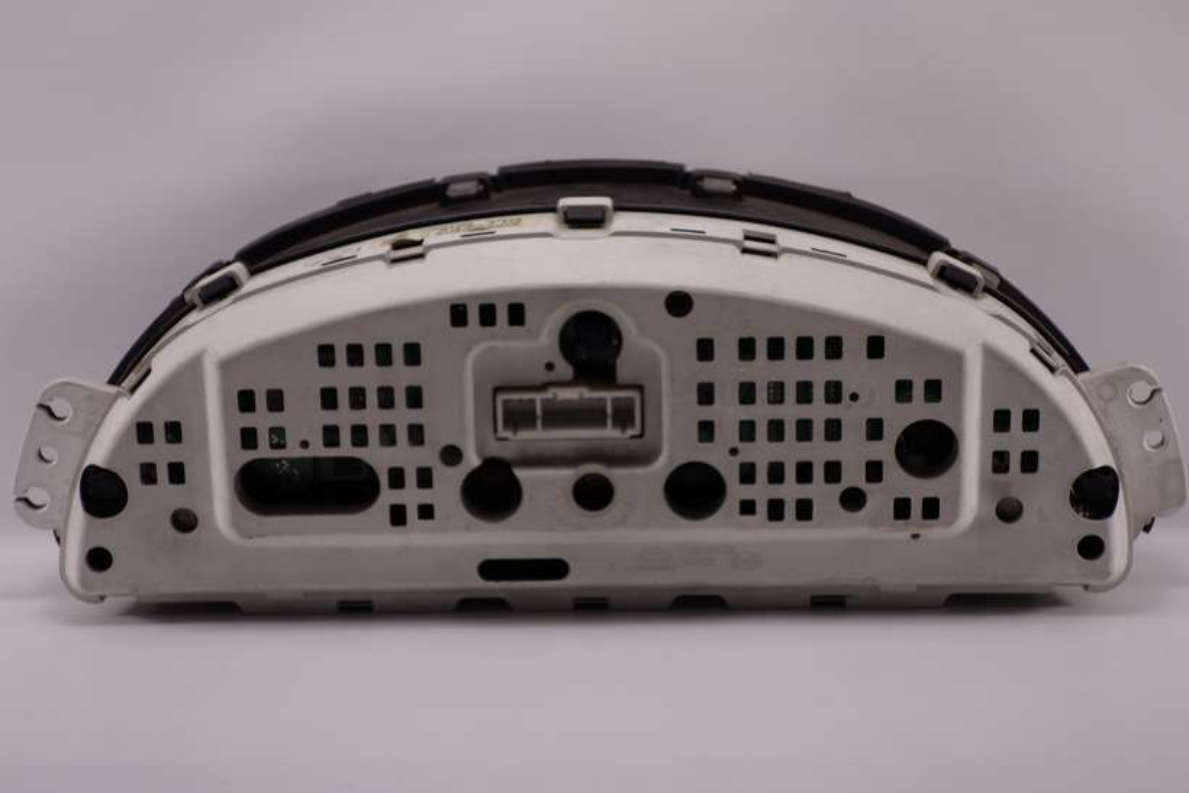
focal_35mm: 72
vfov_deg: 18.9
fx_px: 2378
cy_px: 396
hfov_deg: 28.1
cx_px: 594
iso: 125
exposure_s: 1/80
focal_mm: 26.89
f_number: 4
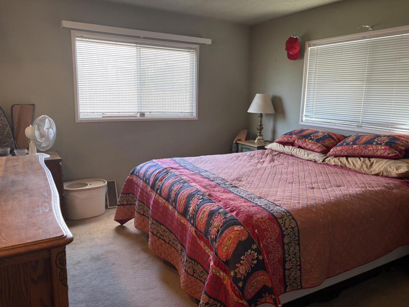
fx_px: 307
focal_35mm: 26
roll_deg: -0.9
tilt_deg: -10.7
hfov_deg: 67.3
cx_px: 204
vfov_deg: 53.1
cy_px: 154
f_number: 1.6
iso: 100
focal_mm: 5.96
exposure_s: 1/60
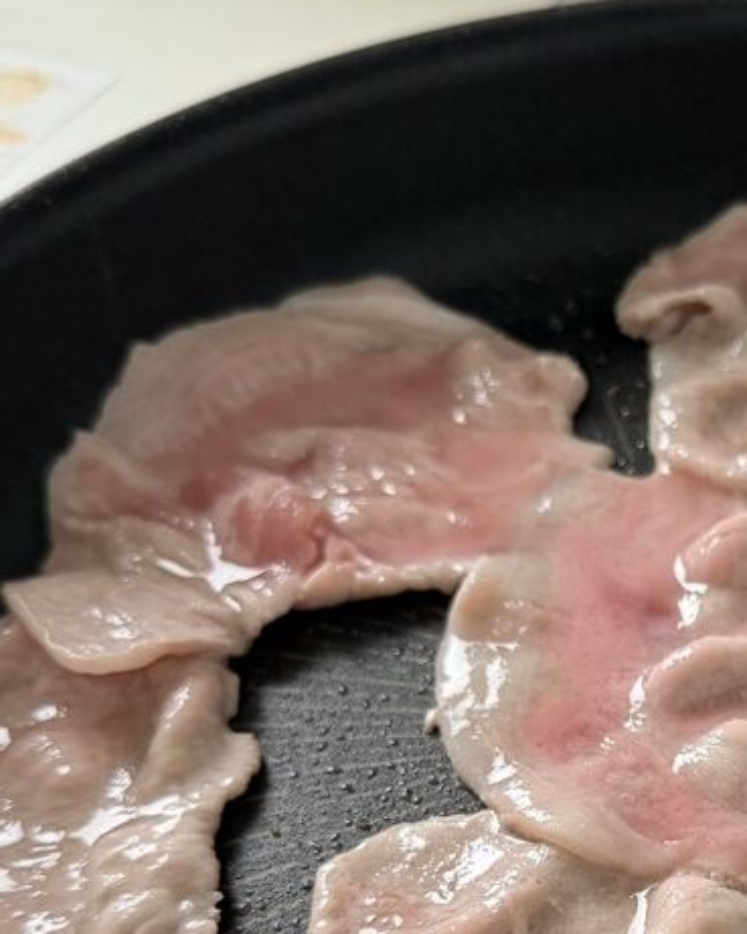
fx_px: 1685
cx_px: 759
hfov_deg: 23.8
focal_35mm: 61
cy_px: 812
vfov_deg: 29.8
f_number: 1.78
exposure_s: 1/50
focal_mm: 6.76
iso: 160
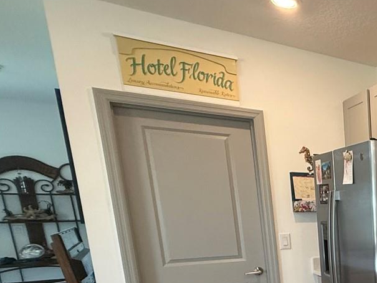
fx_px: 403
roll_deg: -0.3
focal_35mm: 37
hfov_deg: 34.7
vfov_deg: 35.0
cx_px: 493
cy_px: 285
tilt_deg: -10.6
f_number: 2.2
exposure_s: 1/120
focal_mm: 2.22
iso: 320
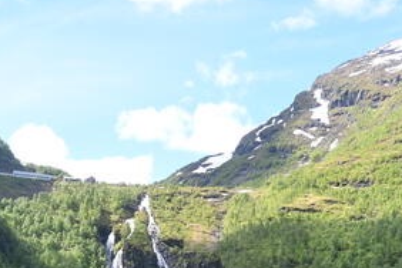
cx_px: 224
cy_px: 313
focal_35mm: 68
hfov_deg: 29.6
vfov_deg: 19.0
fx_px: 759
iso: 160
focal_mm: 16
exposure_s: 1/250
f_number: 5.6
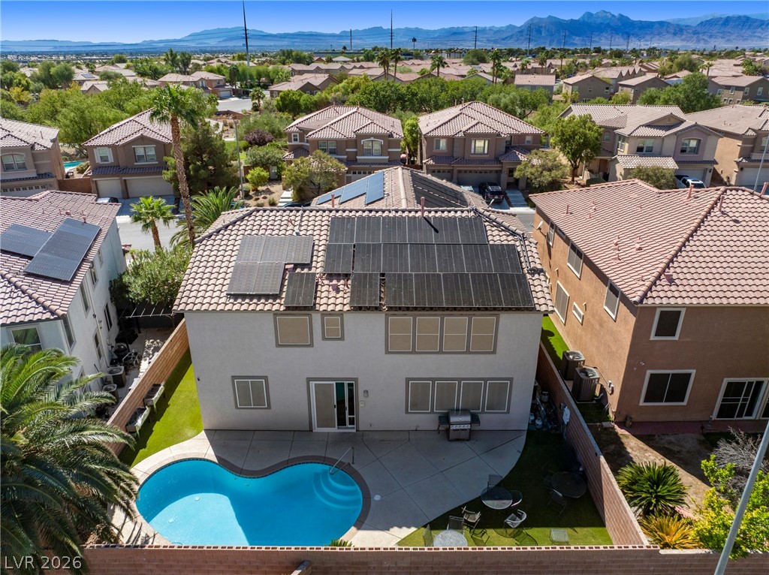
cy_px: 288
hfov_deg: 71.6
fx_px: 533
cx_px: 384
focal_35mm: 24
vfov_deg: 56.7
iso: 150
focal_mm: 12.29
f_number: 2.8
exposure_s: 1/400
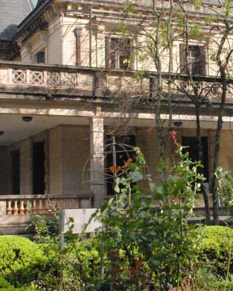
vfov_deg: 25.4
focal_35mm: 75
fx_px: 646
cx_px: 209
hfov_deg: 20.1
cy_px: 143
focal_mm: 18
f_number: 13
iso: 1600
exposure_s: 1/640
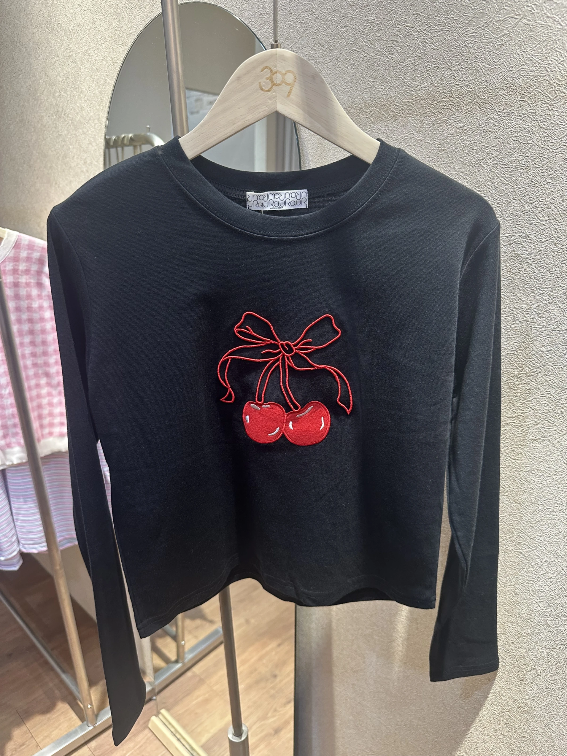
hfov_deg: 56.8
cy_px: 378
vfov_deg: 71.6
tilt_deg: -20.5
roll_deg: +1.0
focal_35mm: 24
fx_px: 524
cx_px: 284
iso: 200
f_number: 1.78
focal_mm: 6.86
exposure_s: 1/60
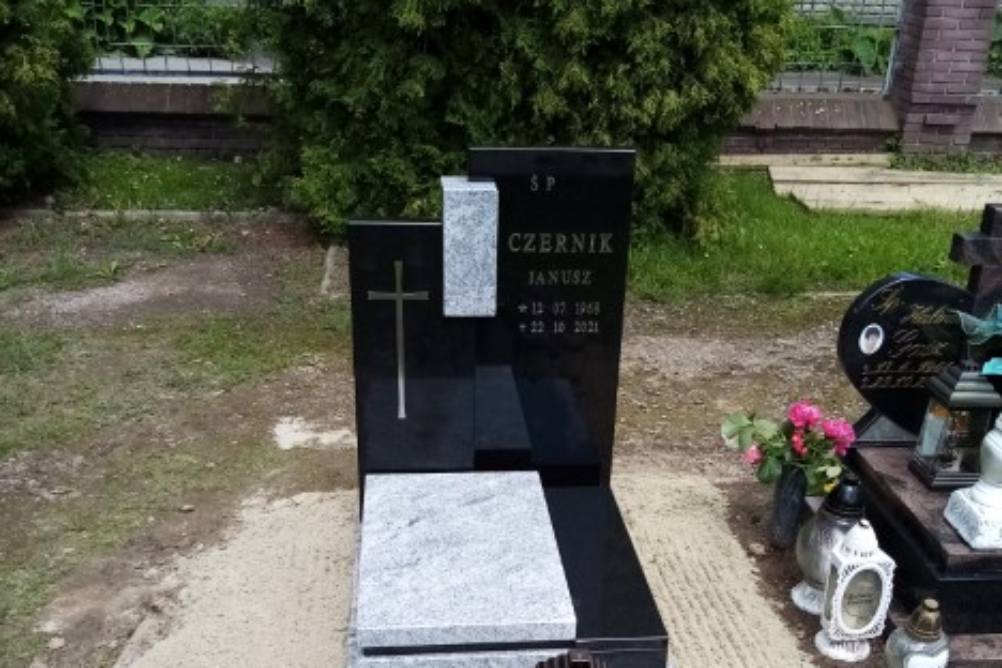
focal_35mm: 37
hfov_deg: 51.9
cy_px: 490
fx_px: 1030
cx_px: 512
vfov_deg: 35.3
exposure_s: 1/1021
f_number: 1.8
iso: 106
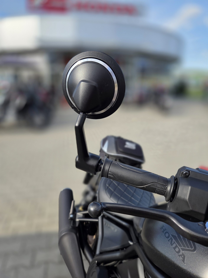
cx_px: 104
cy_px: 139
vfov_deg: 73.9
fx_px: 184
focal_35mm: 23
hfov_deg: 58.9
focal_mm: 5.4
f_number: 1.8
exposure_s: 1/2497
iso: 80
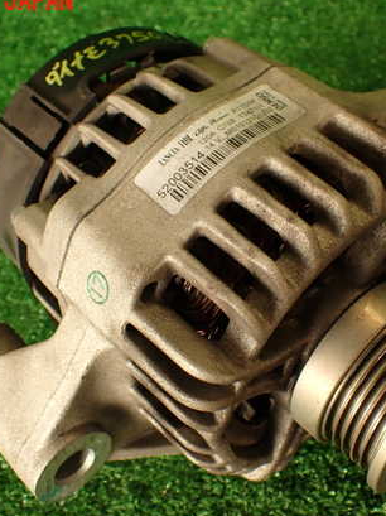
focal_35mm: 47
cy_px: 270
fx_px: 700
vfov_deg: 40.5
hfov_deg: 30.8
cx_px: 222
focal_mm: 5.79
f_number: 2.4
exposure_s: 1/60
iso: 125
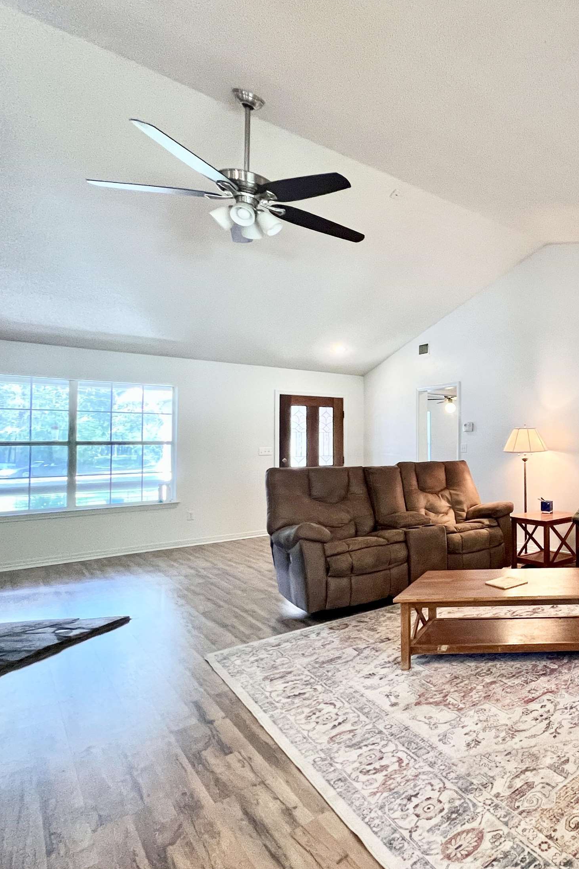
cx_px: 597
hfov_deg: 50.2
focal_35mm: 19
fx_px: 458
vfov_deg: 86.9
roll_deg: +0.8
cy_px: 426
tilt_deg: +1.2
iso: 320
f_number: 1.8
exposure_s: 1/60
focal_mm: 1.57
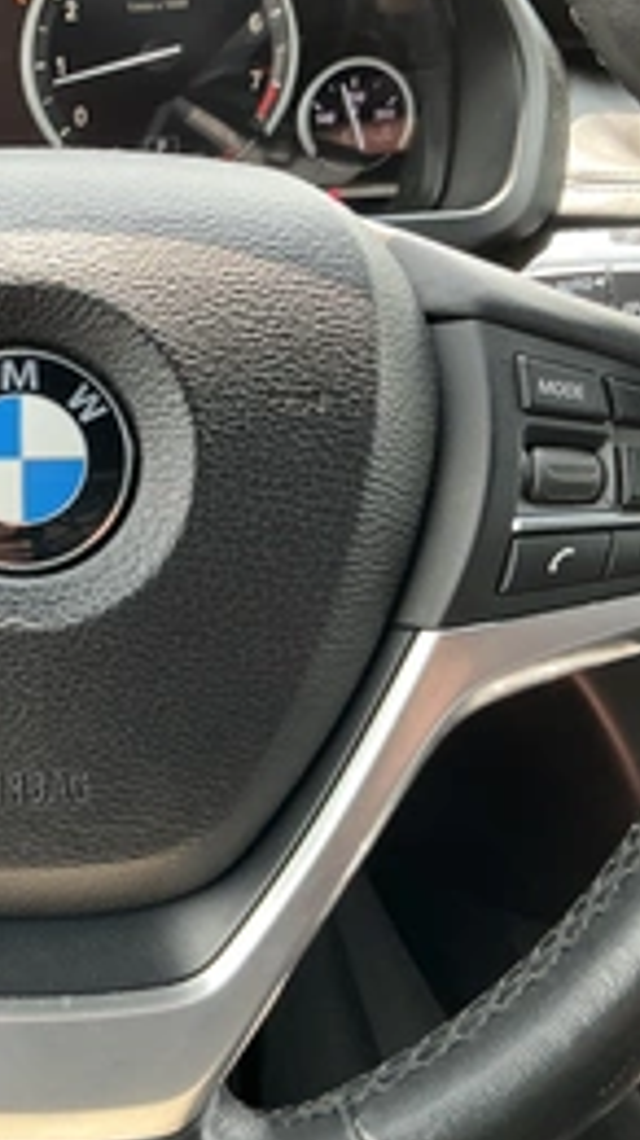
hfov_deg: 24.1
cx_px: -22
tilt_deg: -25.0
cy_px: 513
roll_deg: +5.4
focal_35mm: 47
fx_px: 1420
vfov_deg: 43.7
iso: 32
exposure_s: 1/122
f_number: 1.8
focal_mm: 3
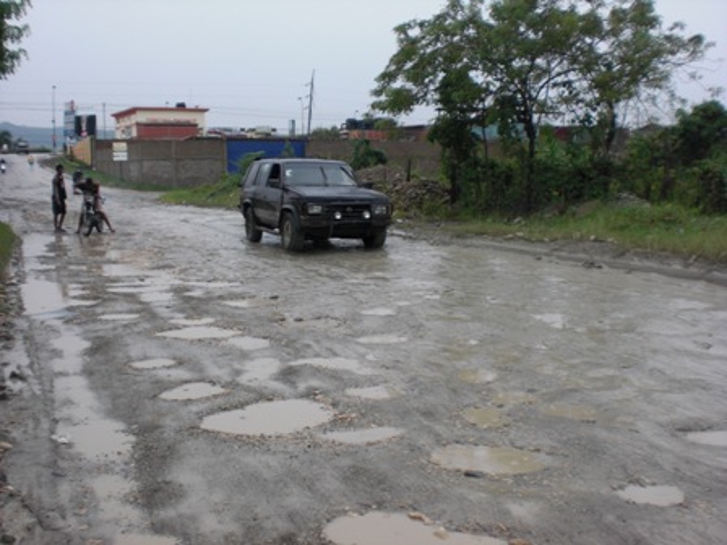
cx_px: 364
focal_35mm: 38
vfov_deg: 37.7
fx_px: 798
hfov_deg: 49.0
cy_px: 272
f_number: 3.1
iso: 64
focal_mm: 6.3
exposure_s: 1/320
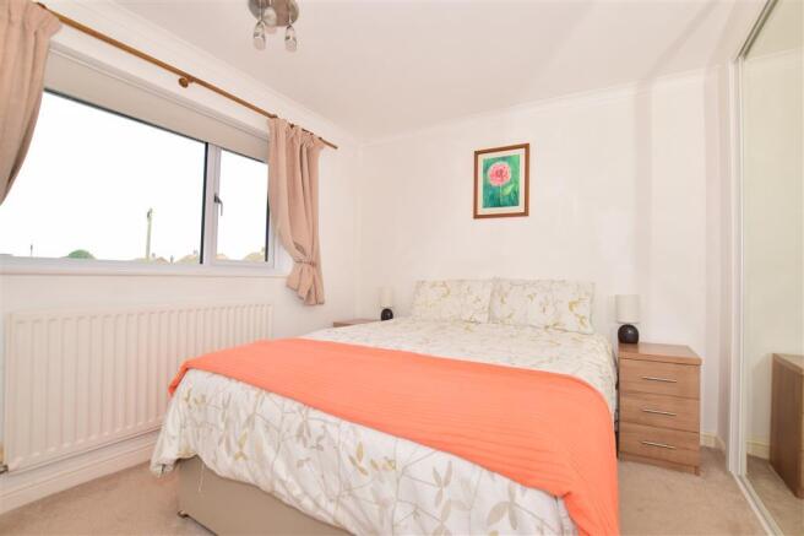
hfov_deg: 100.4
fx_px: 335
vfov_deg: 77.3
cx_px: 402
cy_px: 268
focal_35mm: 15
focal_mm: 10
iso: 400
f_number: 8
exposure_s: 1/200
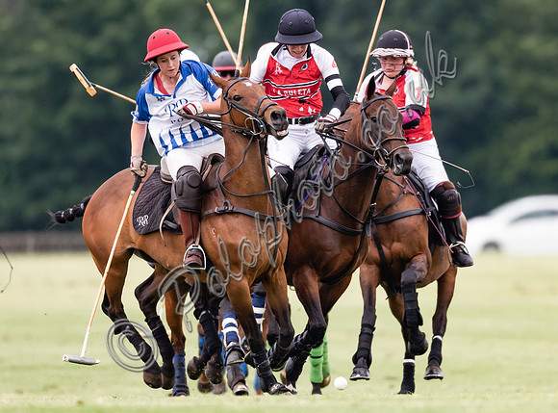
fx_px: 14904
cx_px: 284
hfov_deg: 2.1
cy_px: 209
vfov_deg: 1.6
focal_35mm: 929
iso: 1000
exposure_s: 1/1000
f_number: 4
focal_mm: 500
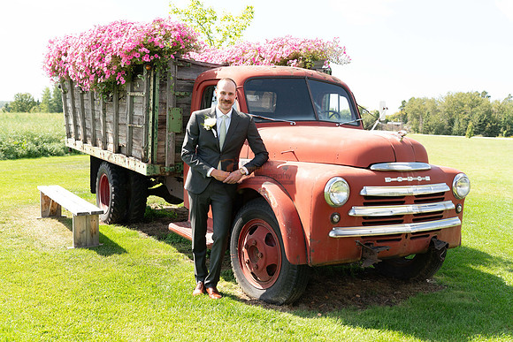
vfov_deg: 35.1
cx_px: 256
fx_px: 542
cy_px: 171
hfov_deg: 50.7
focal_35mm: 38
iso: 400
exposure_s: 1/1000
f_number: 3.5
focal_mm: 38
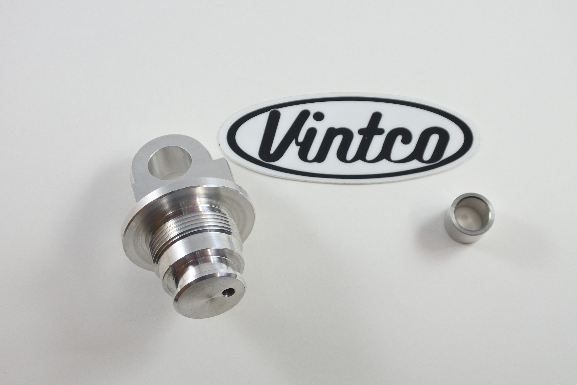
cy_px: 192
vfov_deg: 29.9
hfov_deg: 43.6
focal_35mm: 45
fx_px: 721
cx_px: 288
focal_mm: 16.8
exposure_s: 1/125
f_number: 4.5
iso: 500
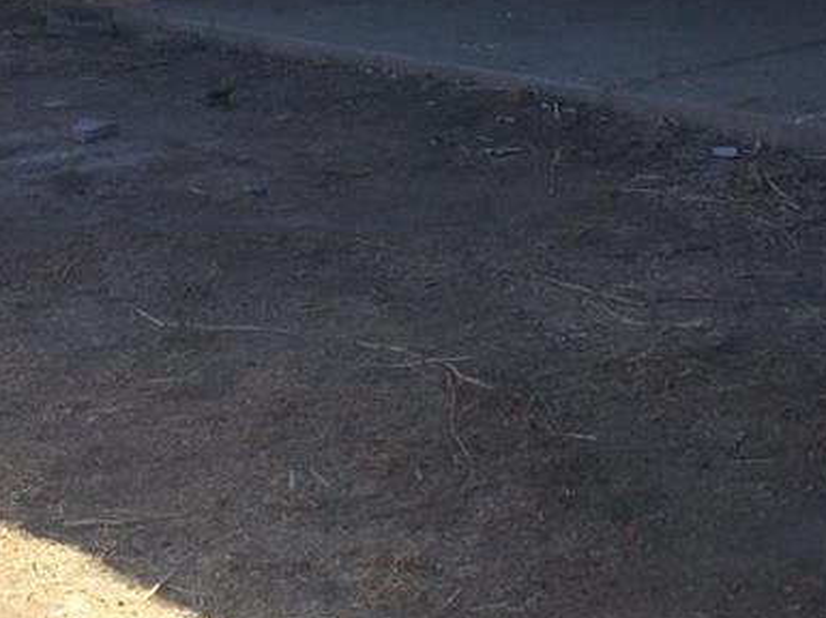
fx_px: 2694
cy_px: -56
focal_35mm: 113
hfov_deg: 17.3
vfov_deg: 12.9
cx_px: 609
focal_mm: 4.15
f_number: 2.2
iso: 40
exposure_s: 1/1172
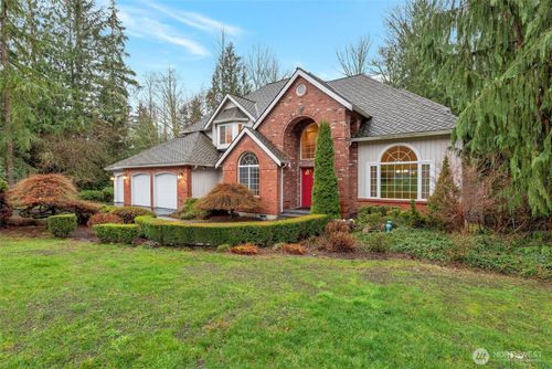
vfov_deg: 67.5
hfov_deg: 90.0
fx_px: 276
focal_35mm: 18
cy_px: 184
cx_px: 276
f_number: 6.3
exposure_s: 1/15
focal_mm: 18
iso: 200
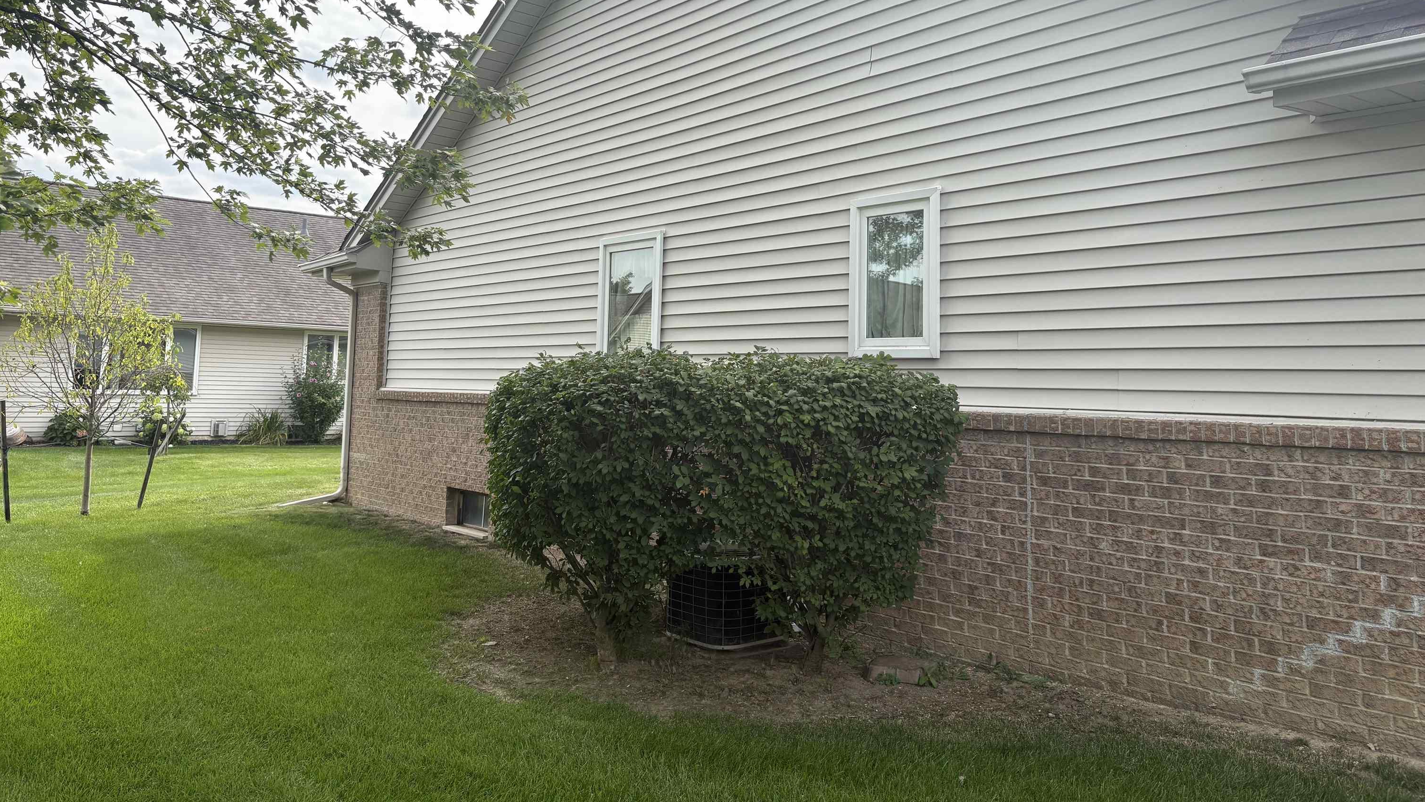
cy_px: 286
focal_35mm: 29
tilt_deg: +6.8
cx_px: 720
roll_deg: -1.3
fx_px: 1096
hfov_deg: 66.1
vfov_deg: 39.8
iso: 64
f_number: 1.6
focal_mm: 5.96
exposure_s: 1/1587
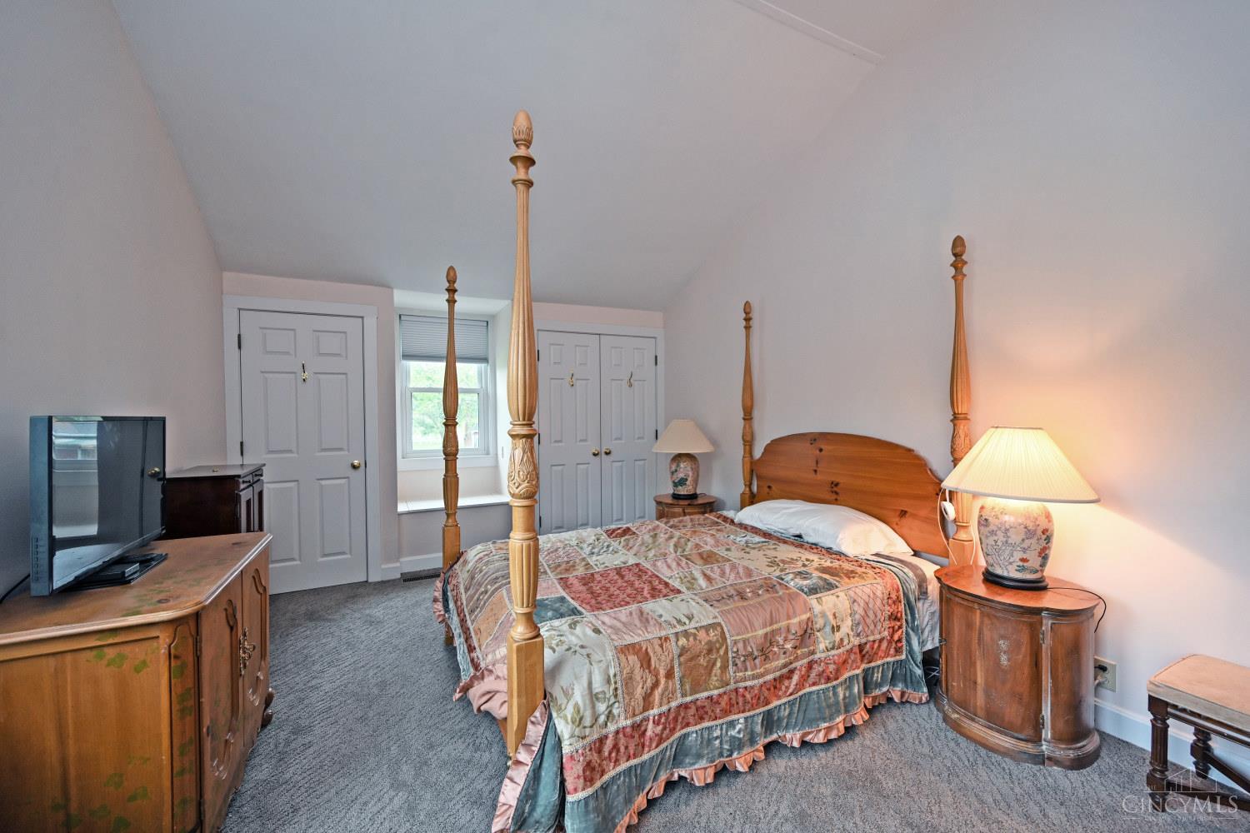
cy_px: 416
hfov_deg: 104.3
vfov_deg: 81.2
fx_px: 486
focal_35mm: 14
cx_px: 625
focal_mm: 14
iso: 450
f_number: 4
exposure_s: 1/60
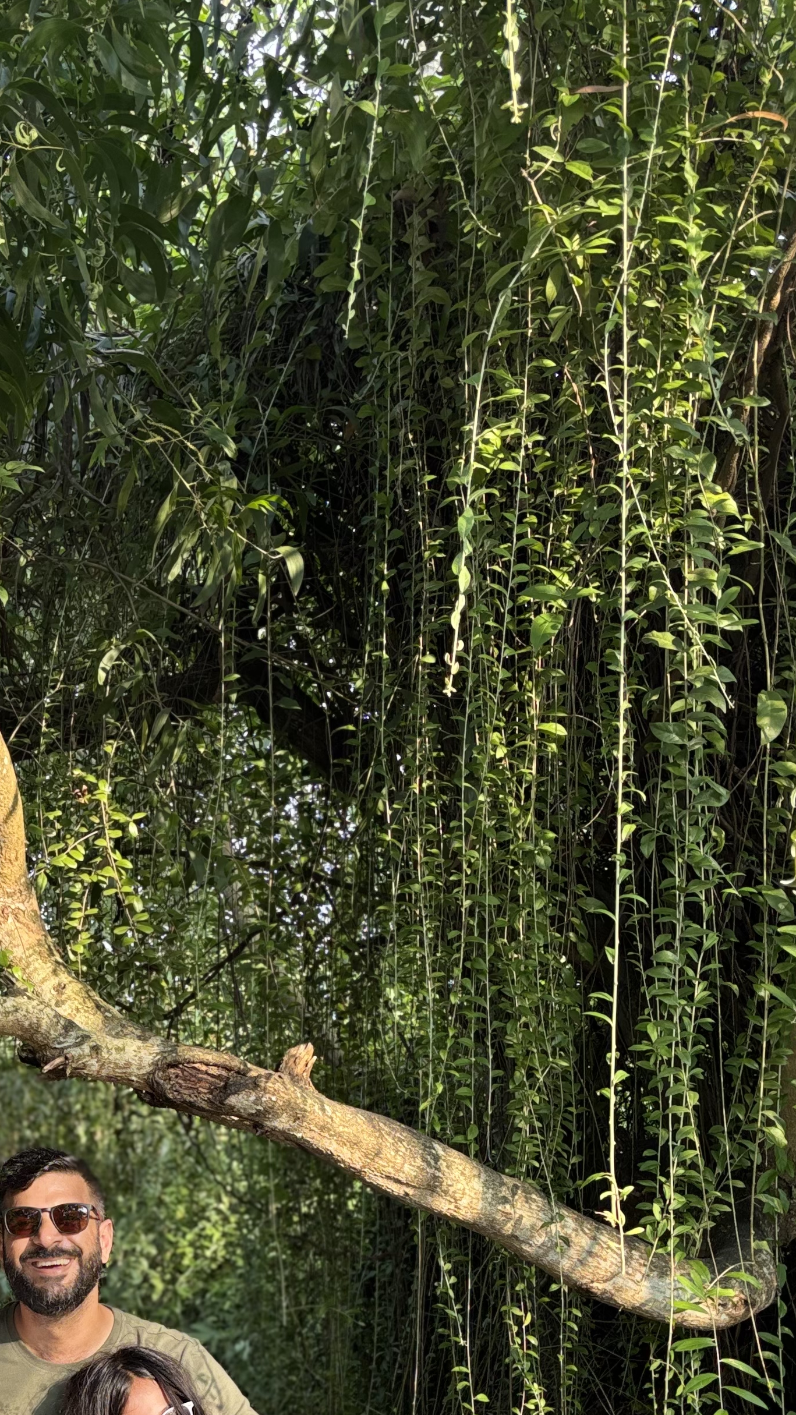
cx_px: 50
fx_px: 1763
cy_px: 1151
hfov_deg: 24.6
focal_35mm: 47
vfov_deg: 41.6
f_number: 1.6
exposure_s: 1/242
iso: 40
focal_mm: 5.96
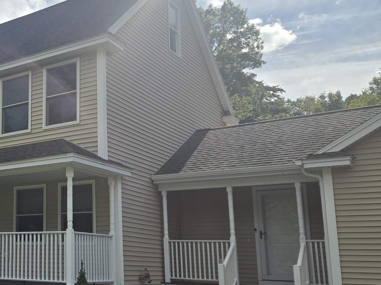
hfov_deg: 35.3
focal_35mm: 48
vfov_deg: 30.2
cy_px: 165
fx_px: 528
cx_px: -13
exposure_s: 1/4076
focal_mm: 5.4
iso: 25
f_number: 1.8
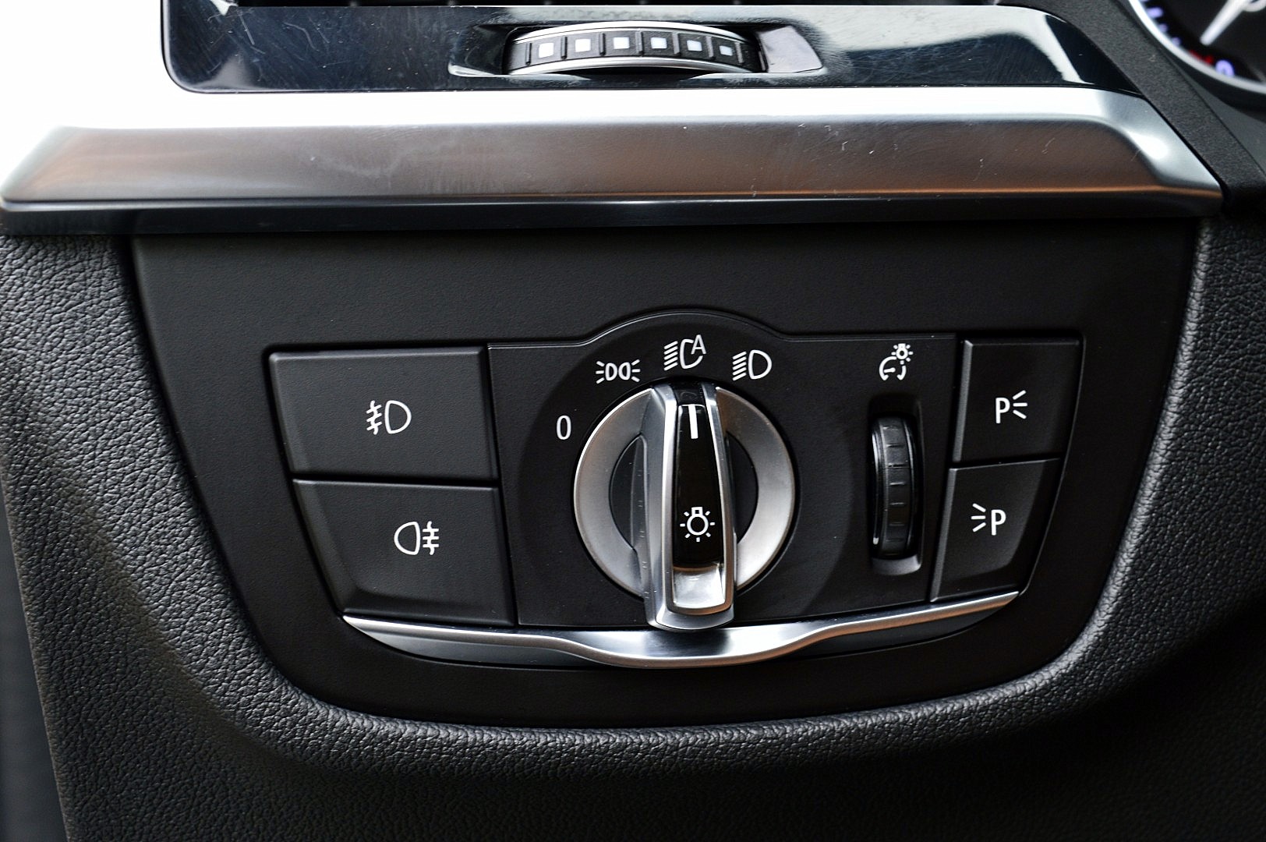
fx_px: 2214
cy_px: 421
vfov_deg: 21.5
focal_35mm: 63
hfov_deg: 31.9
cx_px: 633
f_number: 8
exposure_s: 1/60
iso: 560
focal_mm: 42
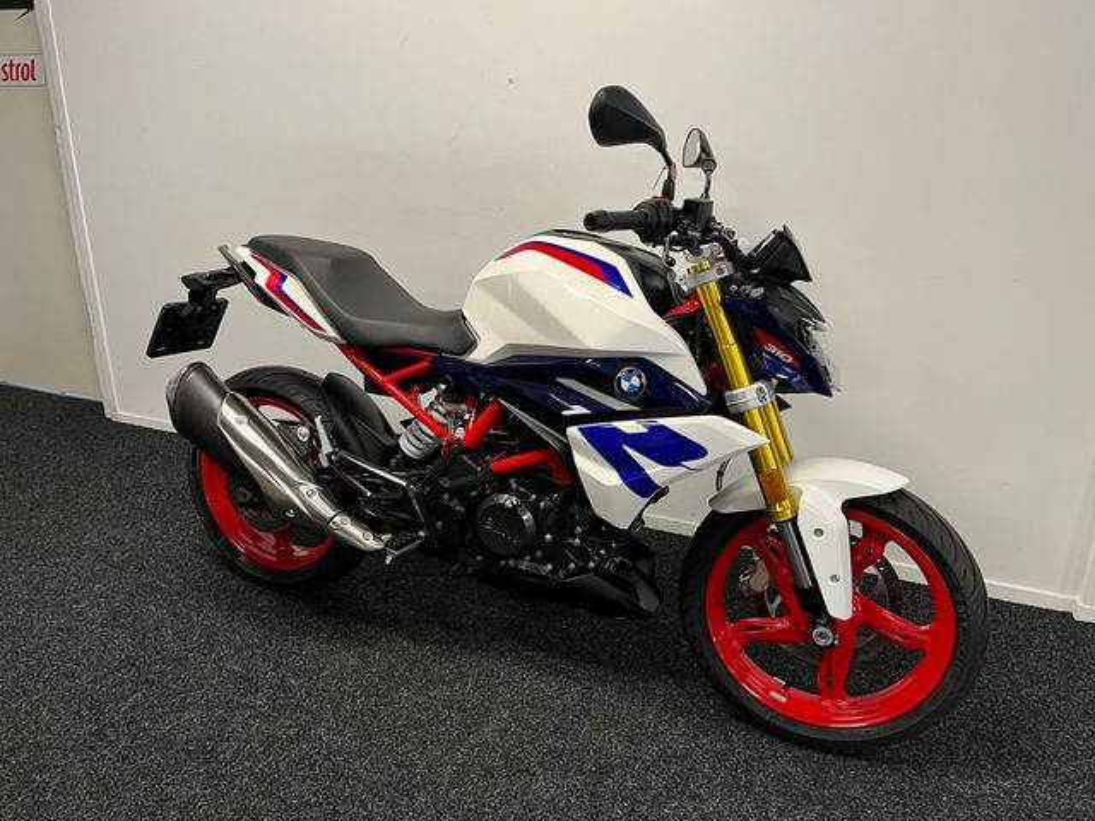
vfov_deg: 53.1
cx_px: 548
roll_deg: +0.0
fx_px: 822
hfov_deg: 67.3
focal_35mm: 26
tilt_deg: -18.9
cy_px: 410
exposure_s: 1/50
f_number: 1.6
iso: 80
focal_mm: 5.1
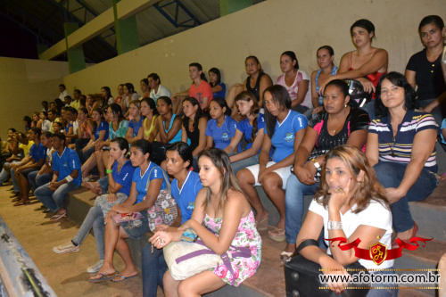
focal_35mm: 30
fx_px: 372
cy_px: 148
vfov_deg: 43.6
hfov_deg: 61.9
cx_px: 223
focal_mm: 20
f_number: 3.5
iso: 3200
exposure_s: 1/60
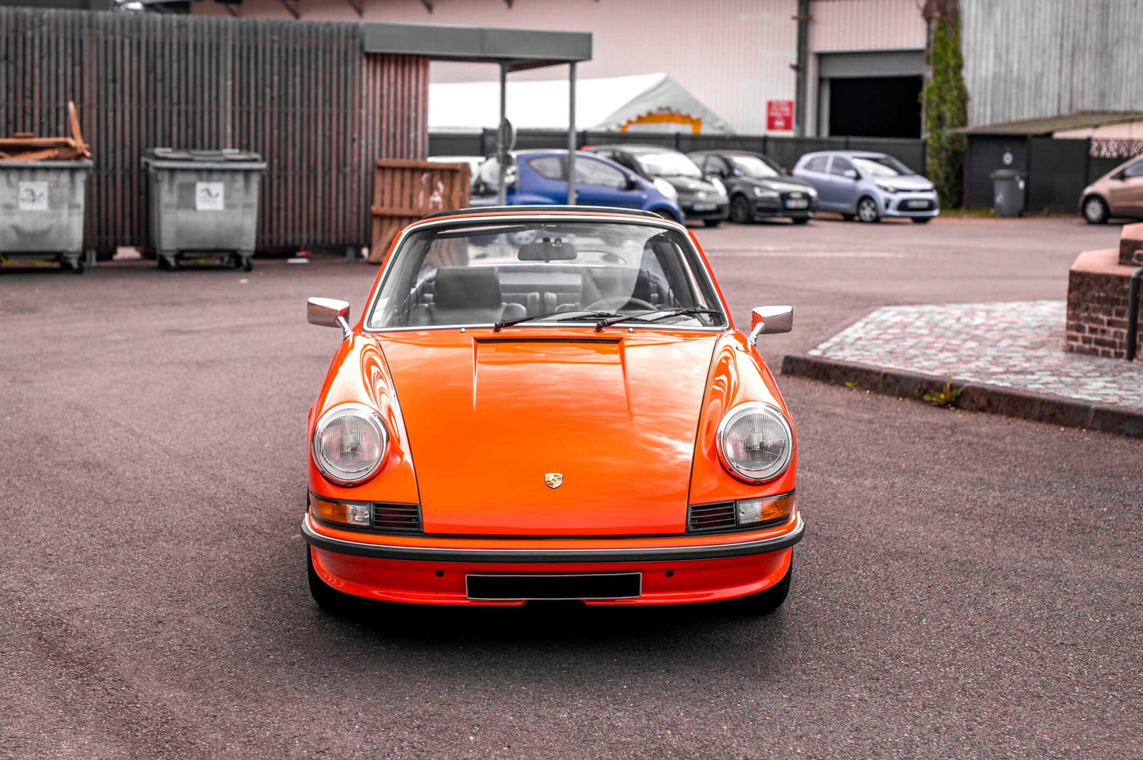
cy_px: 358
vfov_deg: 22.6
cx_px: 550
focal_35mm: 60
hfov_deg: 33.4
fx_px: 1904
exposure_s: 1/640
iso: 100
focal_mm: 50
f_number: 3.2
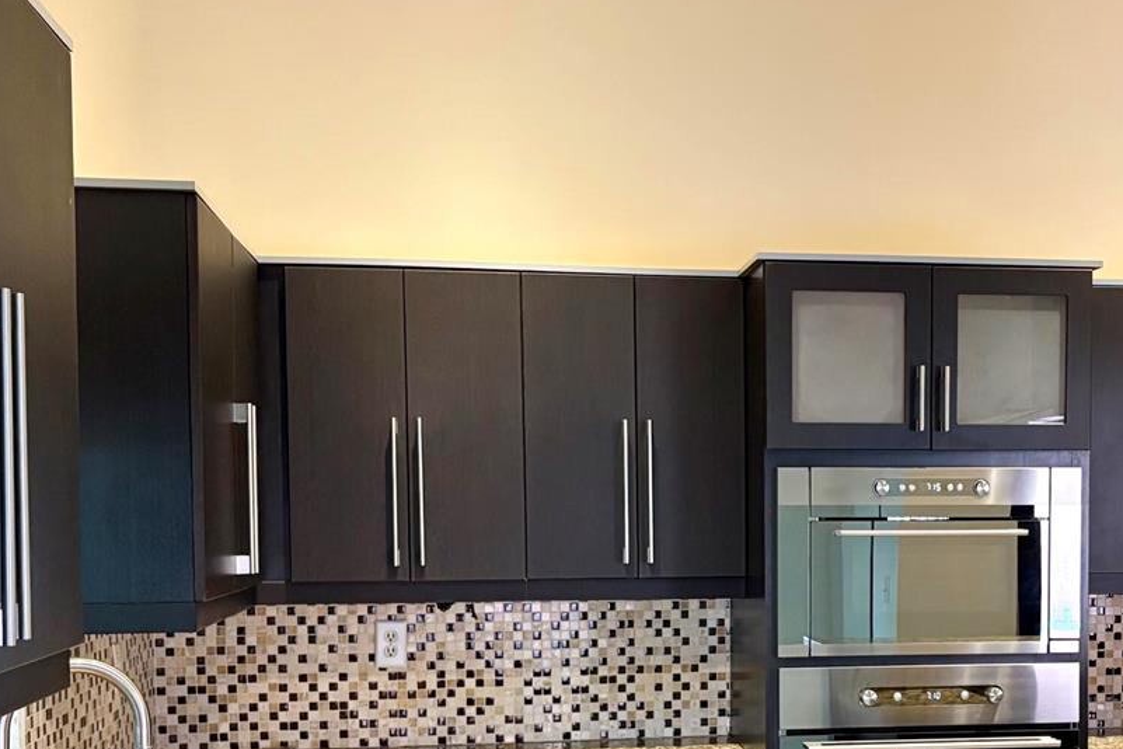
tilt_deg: -0.8
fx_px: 1684
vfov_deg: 24.7
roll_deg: +0.7
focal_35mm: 54
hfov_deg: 36.2
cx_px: 812
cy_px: 579
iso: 400
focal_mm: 5.96
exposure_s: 1/60
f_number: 1.6
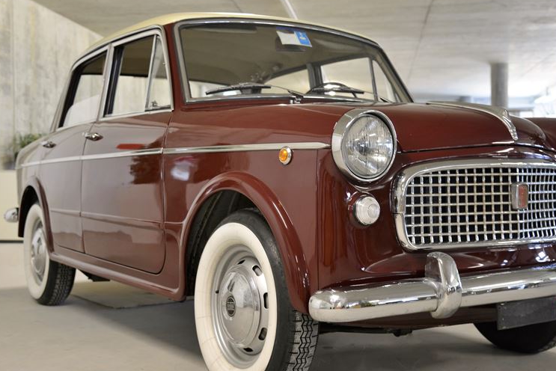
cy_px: 181
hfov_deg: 40.3
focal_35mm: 49
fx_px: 757
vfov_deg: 27.5
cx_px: 299
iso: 900
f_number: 4
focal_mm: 38
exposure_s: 1/30
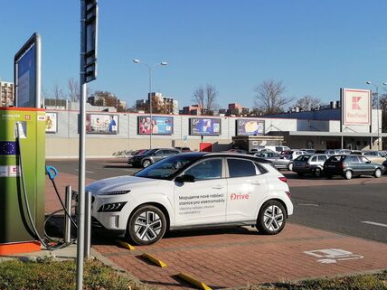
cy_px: 138
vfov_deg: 32.2
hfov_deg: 42.1
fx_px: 503
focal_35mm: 45
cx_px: 194
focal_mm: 5.3
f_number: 1.8
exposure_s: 1/2096
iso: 50
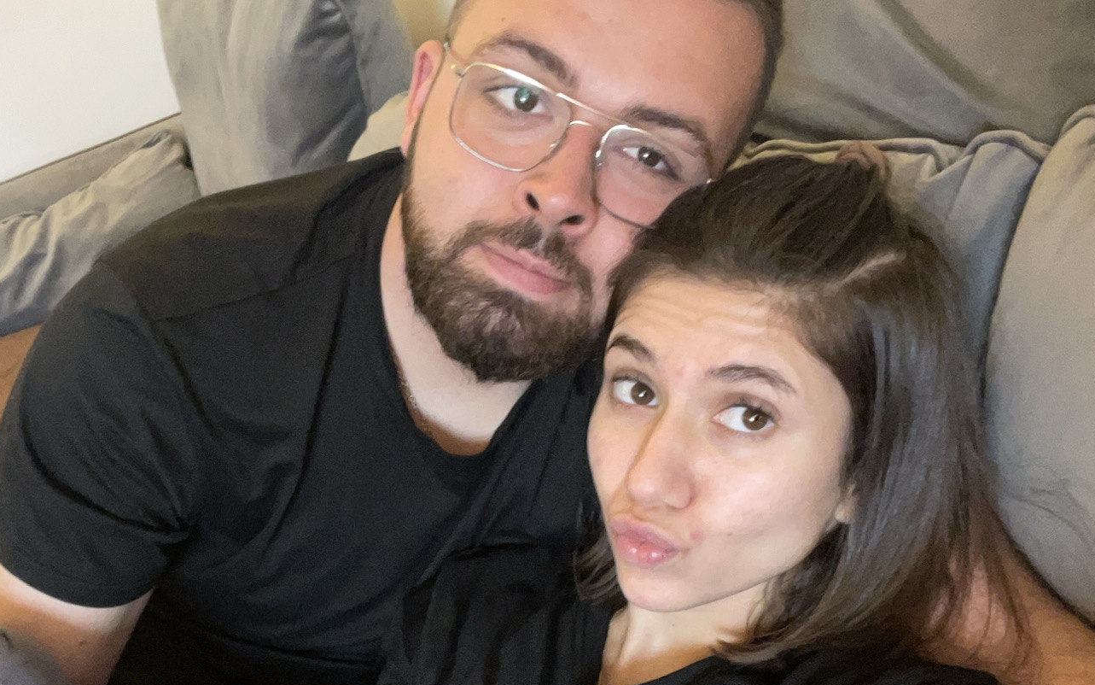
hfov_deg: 51.1
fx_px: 1134
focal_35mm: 38
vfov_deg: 32.6
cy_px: 559
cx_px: 422
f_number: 2.2
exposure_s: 1/49
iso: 200
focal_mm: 2.71
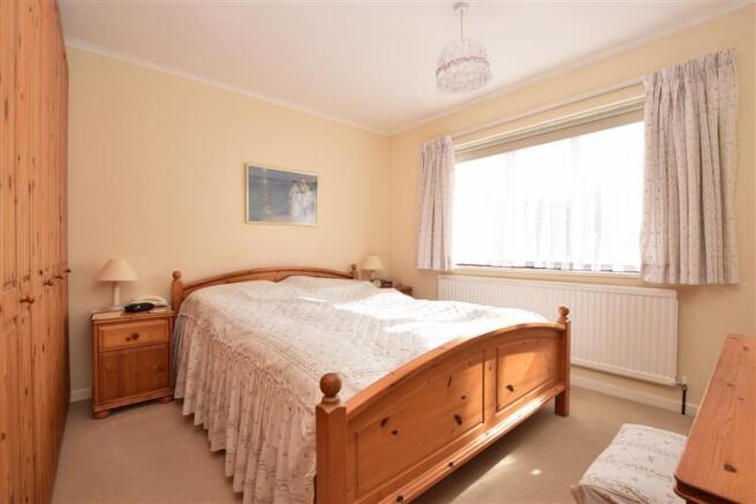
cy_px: 252
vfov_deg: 77.3
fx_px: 315
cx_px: 378
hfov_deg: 100.4
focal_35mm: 15
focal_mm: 10
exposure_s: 1/200
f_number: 10
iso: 400
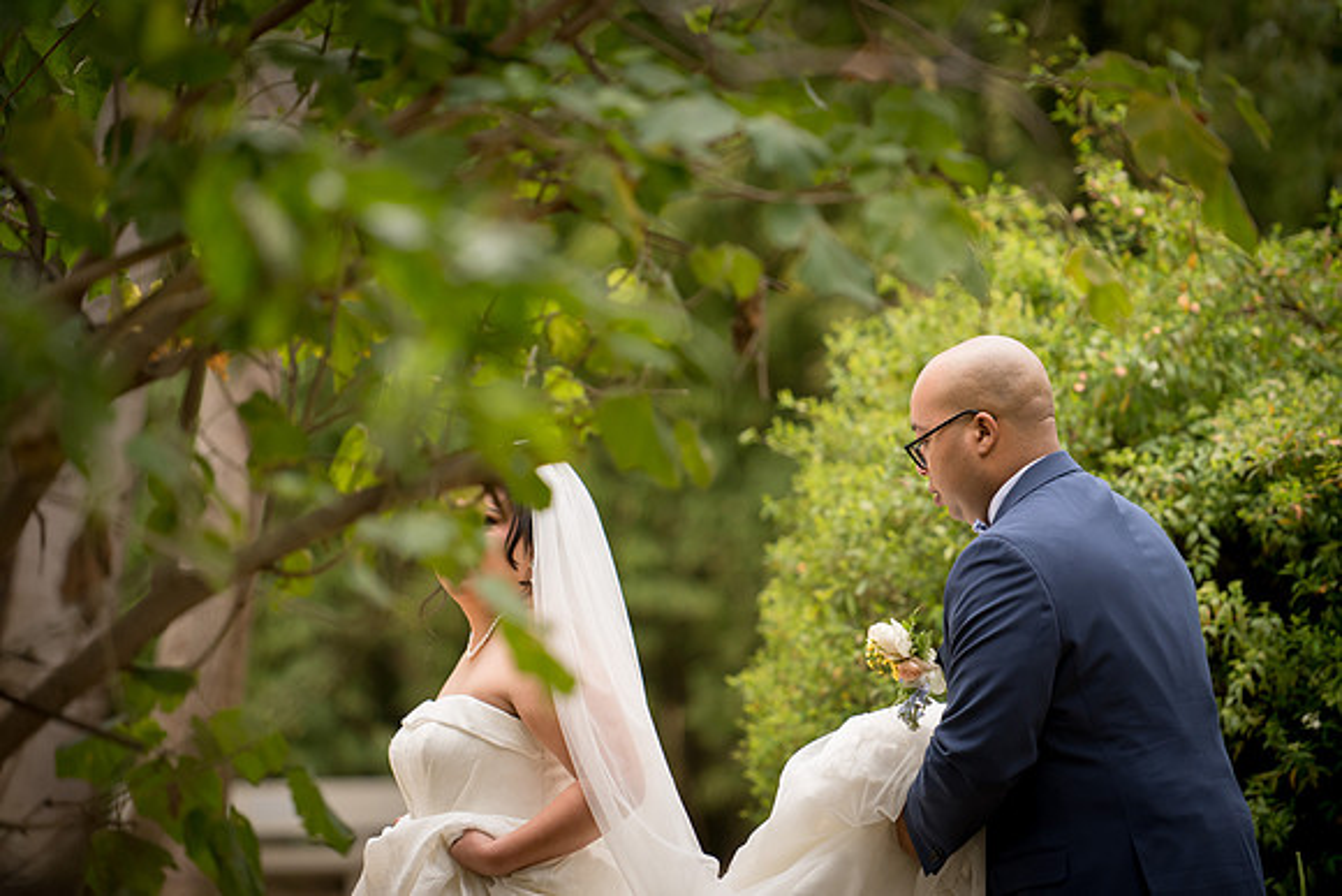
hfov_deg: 12.8
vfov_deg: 8.6
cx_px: 671
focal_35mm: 160
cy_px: 448
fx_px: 5966
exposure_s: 1/250
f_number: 2.8
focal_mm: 160
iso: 640
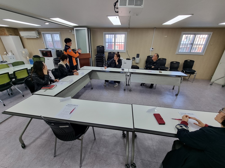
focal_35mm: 13
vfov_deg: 89.9
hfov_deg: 106.2
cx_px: 112
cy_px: 84
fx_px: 84
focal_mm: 2.2
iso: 100
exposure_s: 1/120
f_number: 2.2
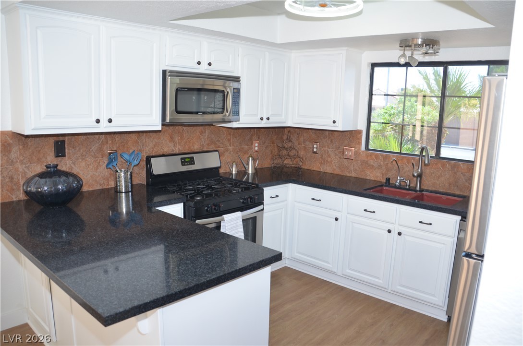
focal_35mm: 27
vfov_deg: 47.7
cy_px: 173
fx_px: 391
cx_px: 262
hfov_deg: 67.5
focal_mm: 18
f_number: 5
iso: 400
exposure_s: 1/100
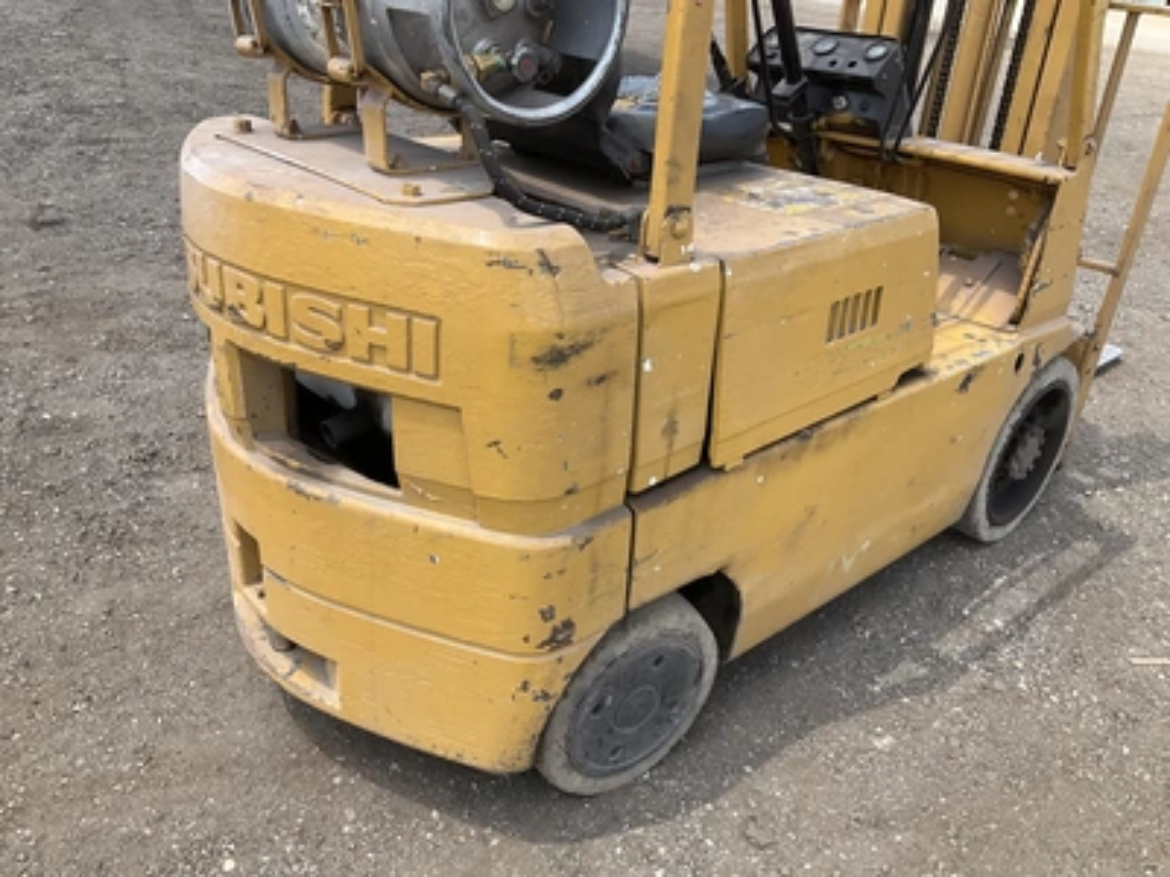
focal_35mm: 29
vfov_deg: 48.2
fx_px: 980
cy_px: 438
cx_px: 585
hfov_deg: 61.7
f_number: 1.8
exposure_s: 1/540
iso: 25
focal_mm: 3
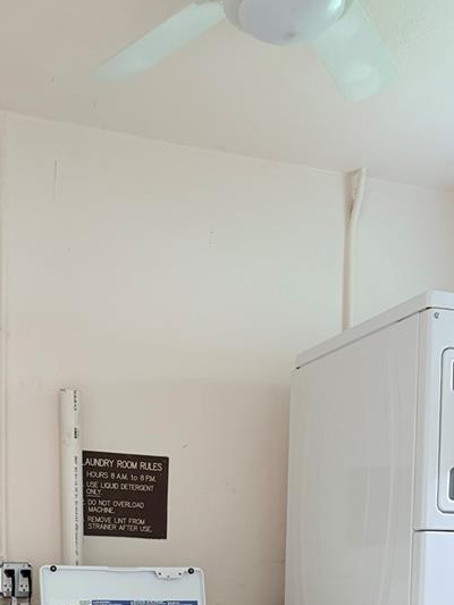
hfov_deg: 26.7
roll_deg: +0.4
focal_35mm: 54
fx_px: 944
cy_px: 648
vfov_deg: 31.9
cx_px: 110
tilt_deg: -3.5
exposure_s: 1/121
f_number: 1.78
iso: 200
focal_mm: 6.76
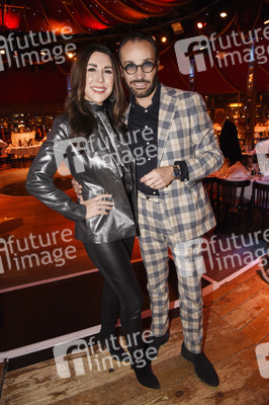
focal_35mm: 24
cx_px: 134
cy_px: 202
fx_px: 269
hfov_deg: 53.1
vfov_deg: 73.8
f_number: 6.3
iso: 2500
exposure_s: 1/60
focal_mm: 24
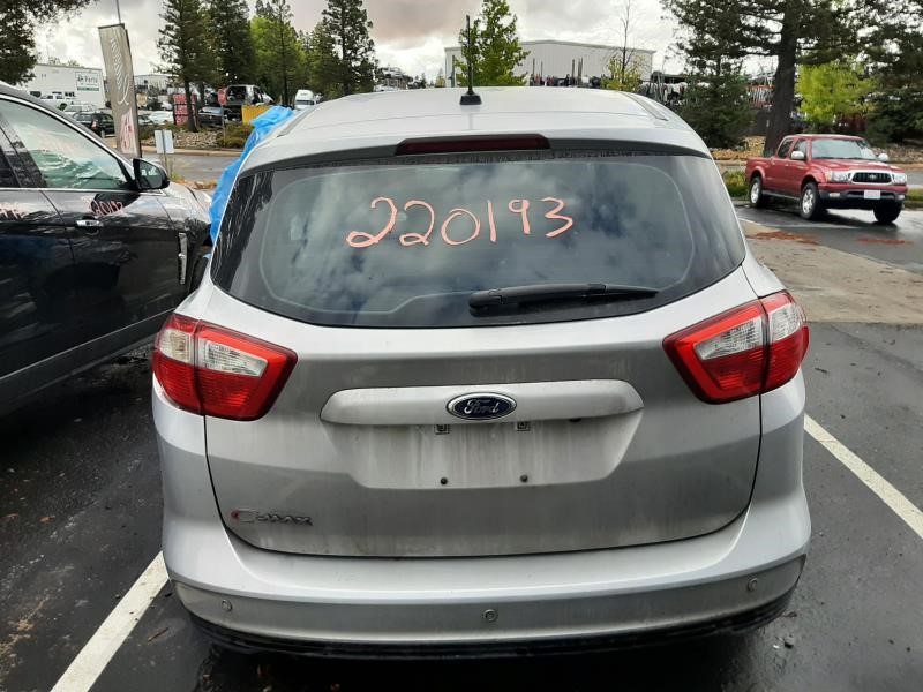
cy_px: 346
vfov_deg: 53.1
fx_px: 693
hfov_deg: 67.3
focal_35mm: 26
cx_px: 462
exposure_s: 1/818
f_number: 1.7
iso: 40
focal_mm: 3.93
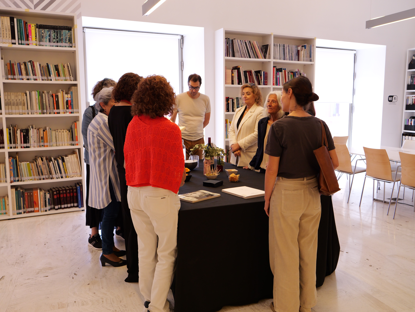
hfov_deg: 56.8
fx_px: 384
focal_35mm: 32
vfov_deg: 44.2
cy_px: 156
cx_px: 208
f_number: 4
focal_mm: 16
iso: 800
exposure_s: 1/80
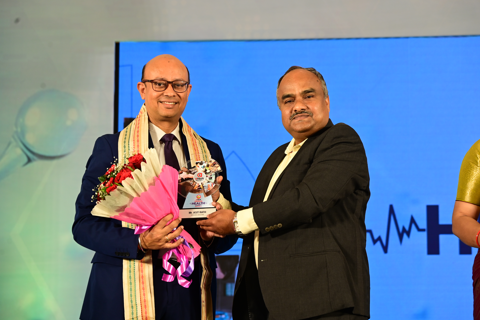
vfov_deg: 11.3
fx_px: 1612
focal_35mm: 121
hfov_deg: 16.9
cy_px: 161
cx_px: 242
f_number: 6.3
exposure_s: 1/125
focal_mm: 120
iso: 1000
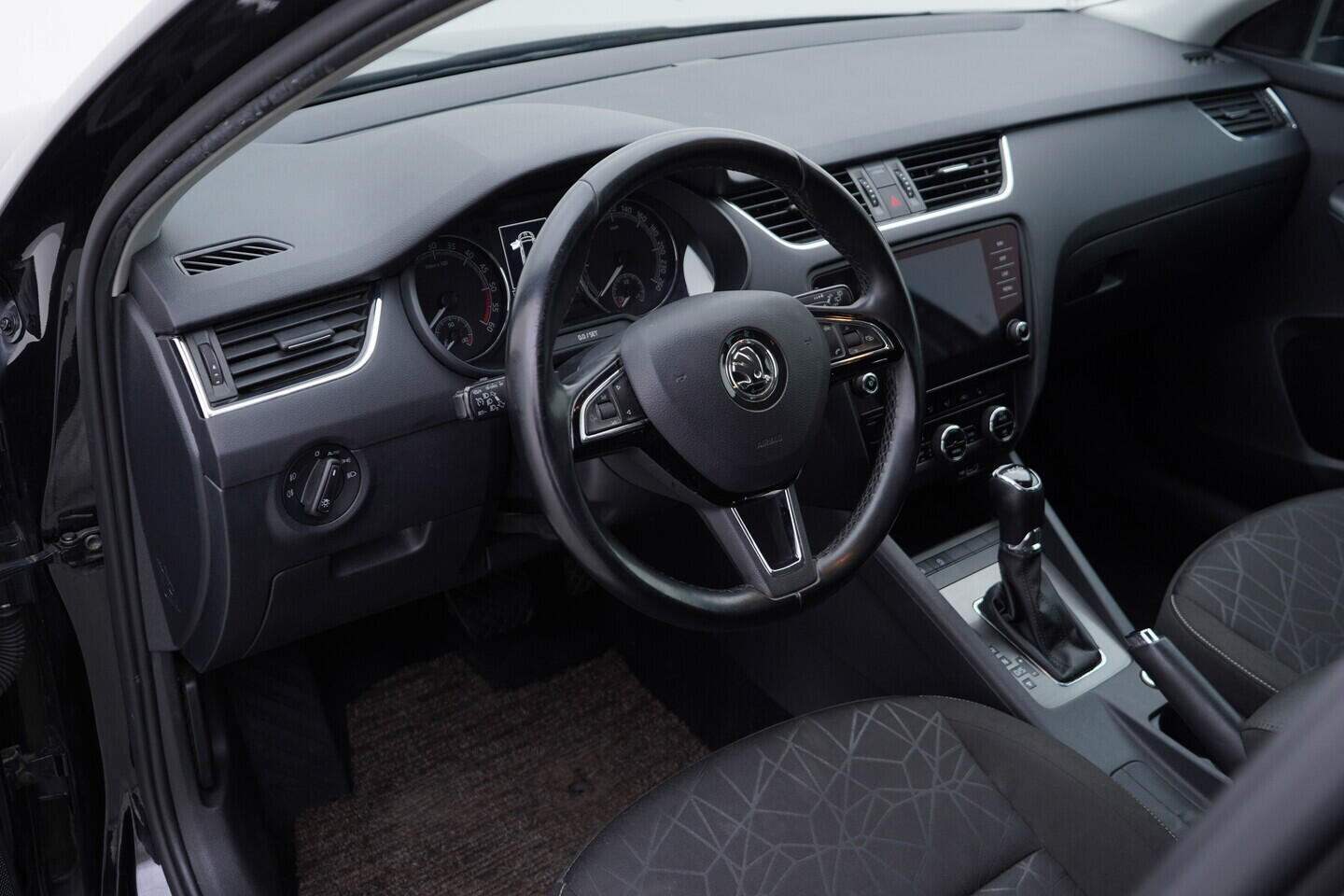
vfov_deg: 36.9
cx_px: 672
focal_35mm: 36
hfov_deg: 53.1
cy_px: 448
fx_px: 1344
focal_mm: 24
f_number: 3.2
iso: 125
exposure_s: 1/50
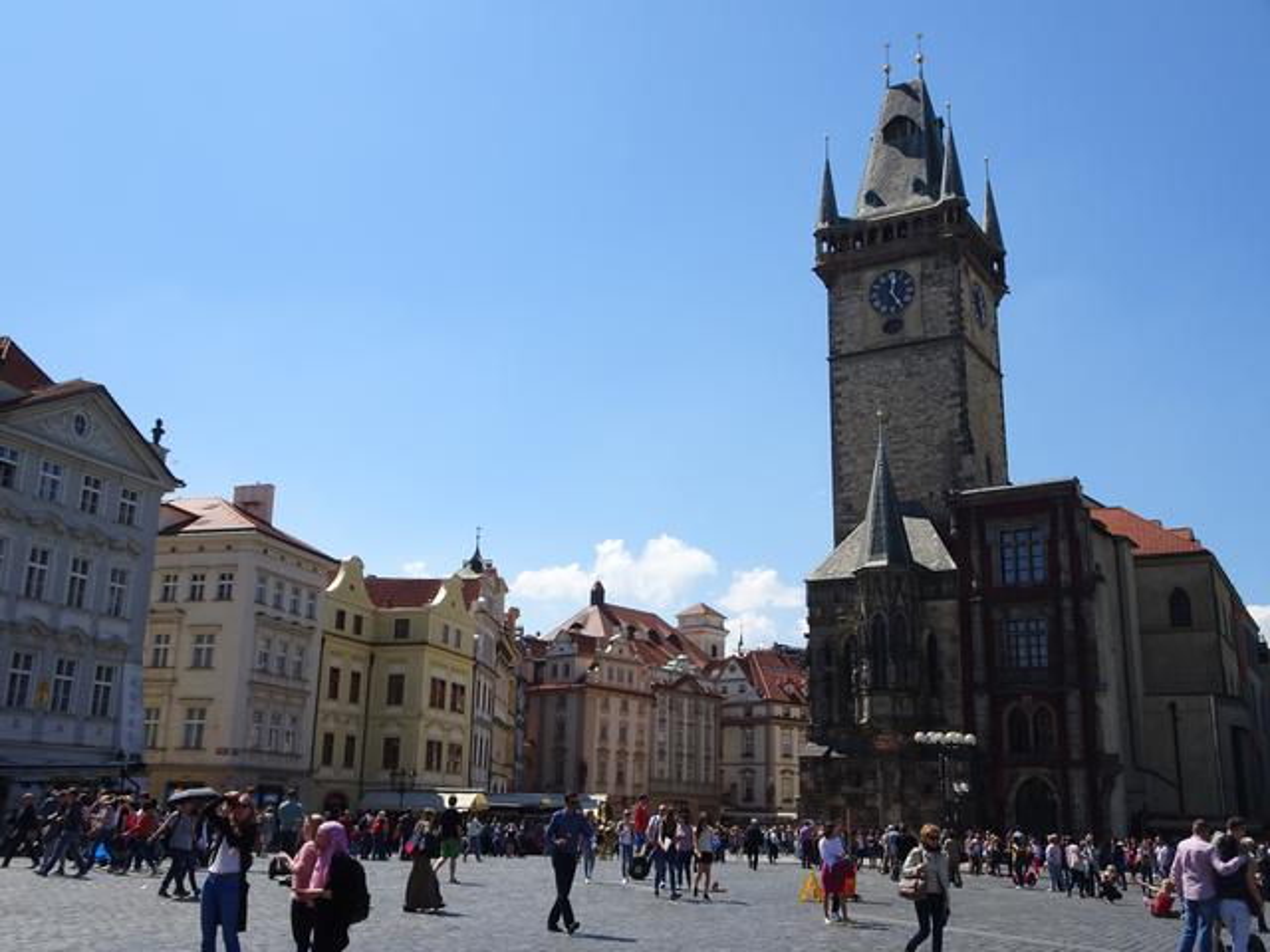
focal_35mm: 33
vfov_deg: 42.9
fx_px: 1211
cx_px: 635
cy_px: 476
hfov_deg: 55.4
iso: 80
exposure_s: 1/1000
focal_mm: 5.61
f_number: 4
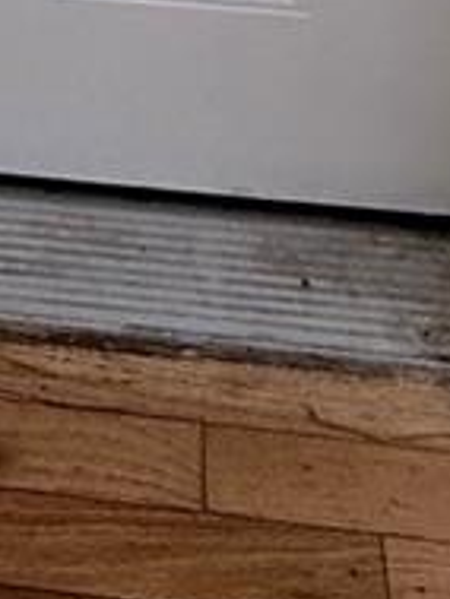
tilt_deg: -15.2
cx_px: -51
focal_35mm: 89
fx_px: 1541
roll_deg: +1.9
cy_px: -1030
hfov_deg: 16.1
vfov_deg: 12.8
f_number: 2.2
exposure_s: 1/99
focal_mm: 2.22
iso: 125
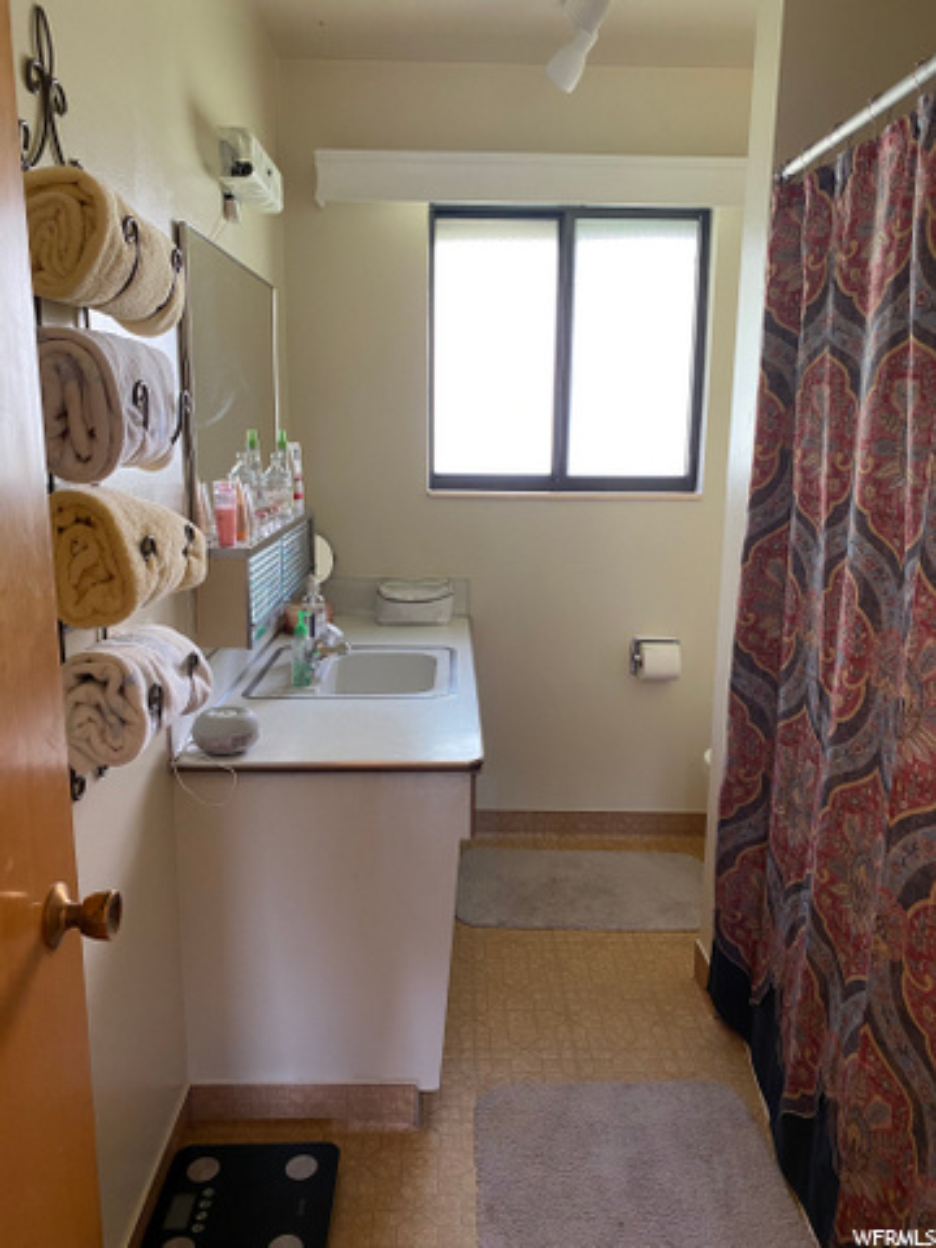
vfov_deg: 67.3
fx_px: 937
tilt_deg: -10.7
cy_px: 624
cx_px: 468
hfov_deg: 53.1
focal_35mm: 26
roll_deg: -0.5
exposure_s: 1/60
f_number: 1.8
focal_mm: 4.25
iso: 160
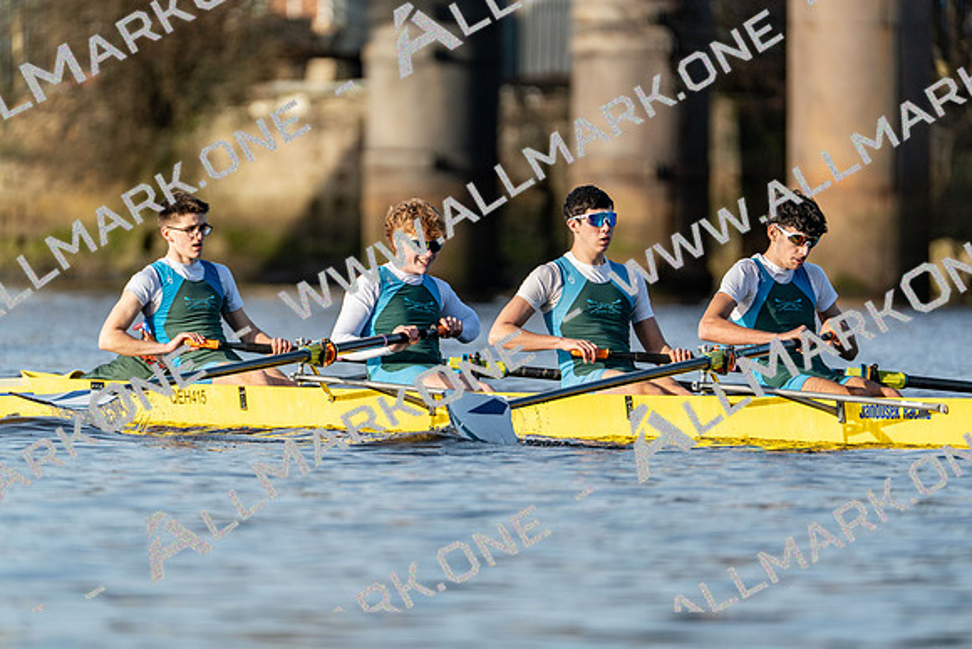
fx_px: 16203
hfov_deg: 3.4
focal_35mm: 600
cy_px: 324
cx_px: 486
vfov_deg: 2.3
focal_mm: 600
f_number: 6.3
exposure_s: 1/2000
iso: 640
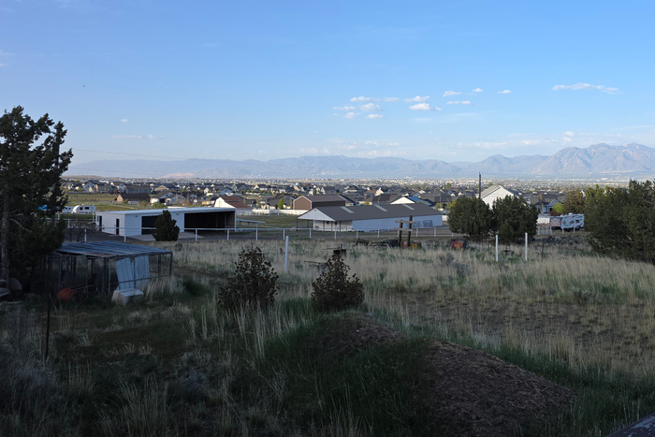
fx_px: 637
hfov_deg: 53.2
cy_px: 161
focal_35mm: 35
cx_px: 443
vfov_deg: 37.6
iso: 12
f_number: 1.7
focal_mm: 6.3
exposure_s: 1/445
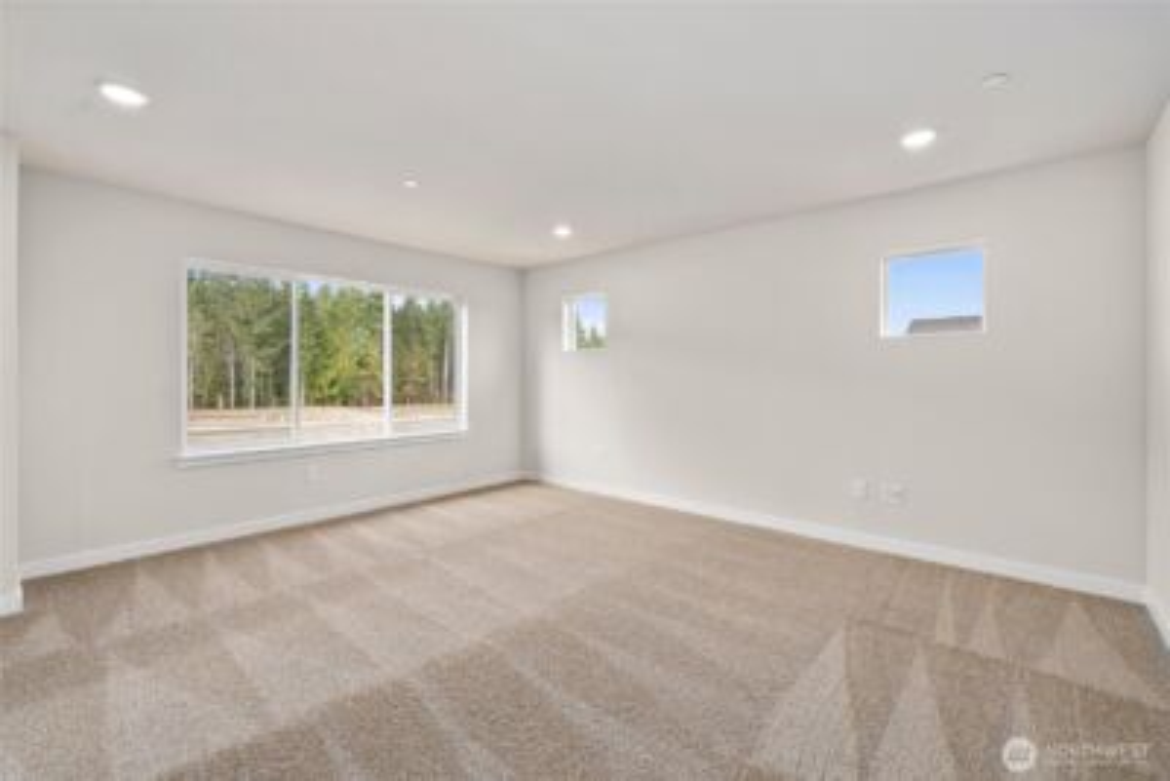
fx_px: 488
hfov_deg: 100.4
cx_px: 585
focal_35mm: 15
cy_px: 390
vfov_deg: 77.4
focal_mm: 15
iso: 1000
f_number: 7.1
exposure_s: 1/25
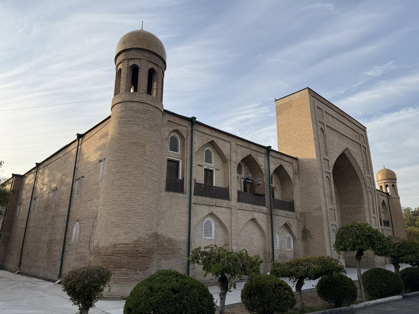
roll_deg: -0.1
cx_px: 210
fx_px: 291
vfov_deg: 56.8
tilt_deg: +16.9
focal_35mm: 24
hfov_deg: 71.6
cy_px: 157
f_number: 1.78
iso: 80
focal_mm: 6.76
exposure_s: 1/3021
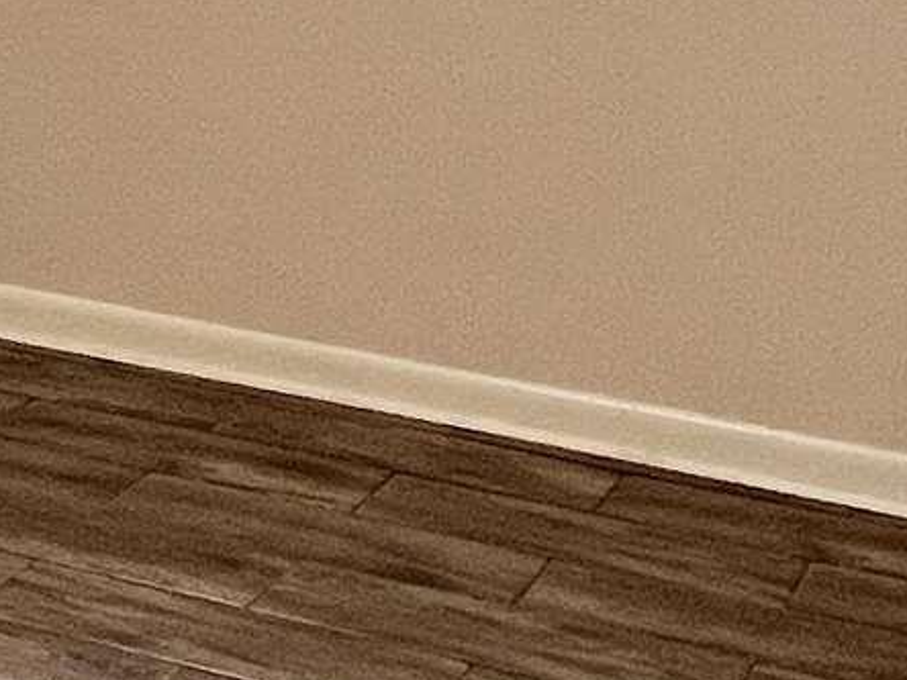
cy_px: 20
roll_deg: -1.8
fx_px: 2358
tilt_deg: -10.0
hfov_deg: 20.9
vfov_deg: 16.1
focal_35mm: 90
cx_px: -41
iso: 200
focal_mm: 1.57
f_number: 1.8
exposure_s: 1/60
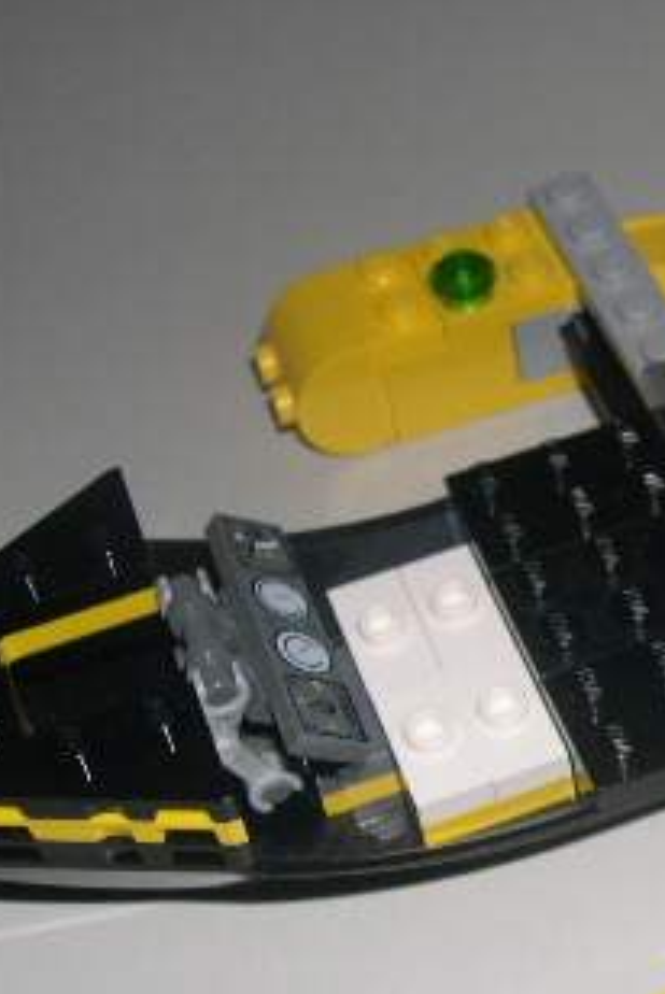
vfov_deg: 24.7
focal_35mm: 82
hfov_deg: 16.0
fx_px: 2267
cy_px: 584
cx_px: 804
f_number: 7.6
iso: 100
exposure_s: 1/60
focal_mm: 8
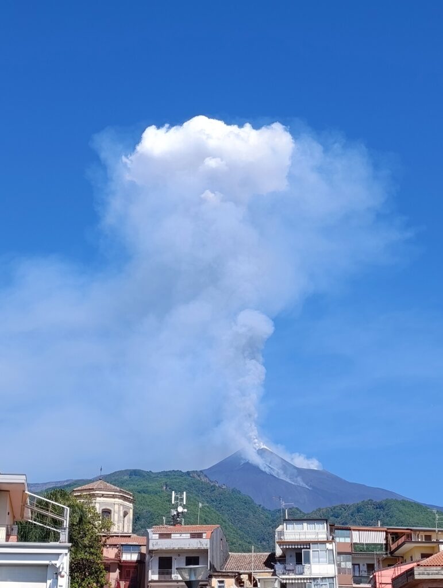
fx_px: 1106
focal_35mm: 65
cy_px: 294
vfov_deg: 29.8
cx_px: 222
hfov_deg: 22.6
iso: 52
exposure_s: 1/775
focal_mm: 6.11
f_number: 1.65
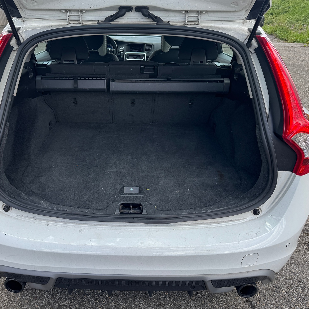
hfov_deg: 55.4
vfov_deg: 55.6
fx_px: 293
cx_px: 133
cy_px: 151
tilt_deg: -26.7
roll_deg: +0.5
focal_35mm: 29
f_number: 1.78
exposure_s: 1/842
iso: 80
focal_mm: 6.76
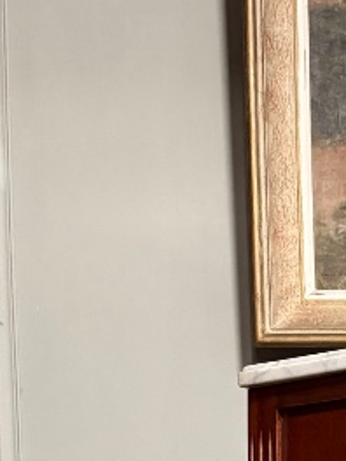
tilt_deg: -2.9
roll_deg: -0.1
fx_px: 1453
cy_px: 711
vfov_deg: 16.3
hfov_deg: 13.1
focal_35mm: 109
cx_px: 454
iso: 1000
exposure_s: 1/40
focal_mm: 6.76
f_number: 1.78
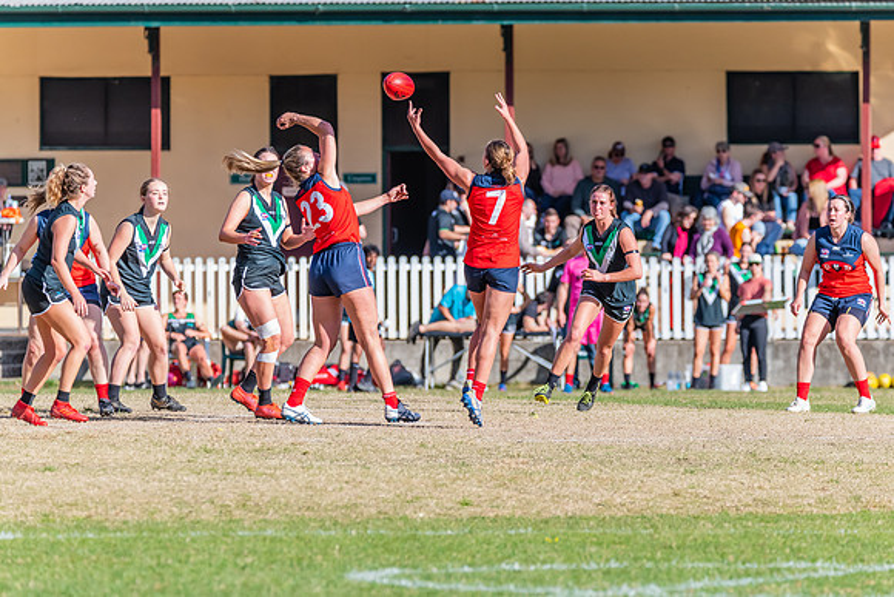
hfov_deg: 5.2
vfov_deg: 3.5
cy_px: 315
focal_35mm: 394
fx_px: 9774
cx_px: 472
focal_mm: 360
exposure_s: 1/1600
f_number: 8
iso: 800
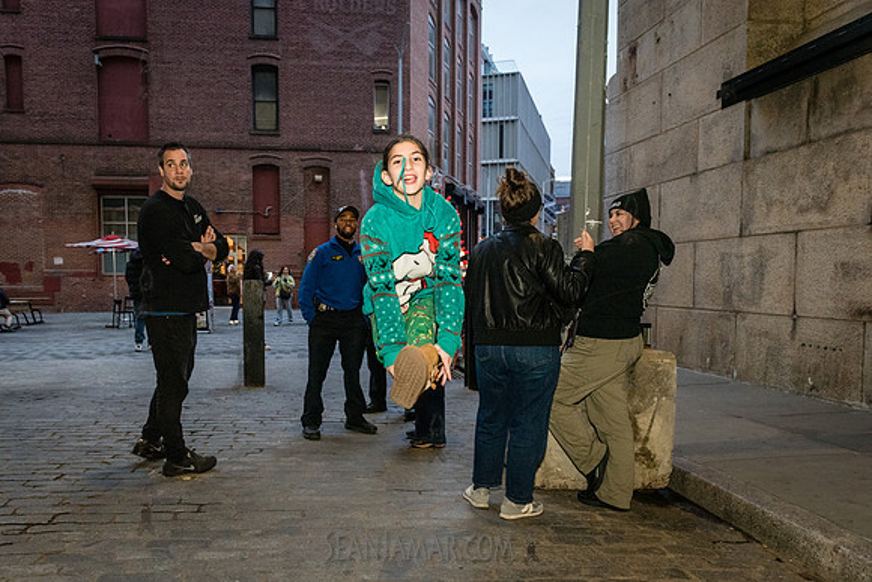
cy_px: 325
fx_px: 664
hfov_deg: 66.4
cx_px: 390
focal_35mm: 27
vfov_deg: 47.2
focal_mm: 24
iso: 4000
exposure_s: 1/160
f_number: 3.5
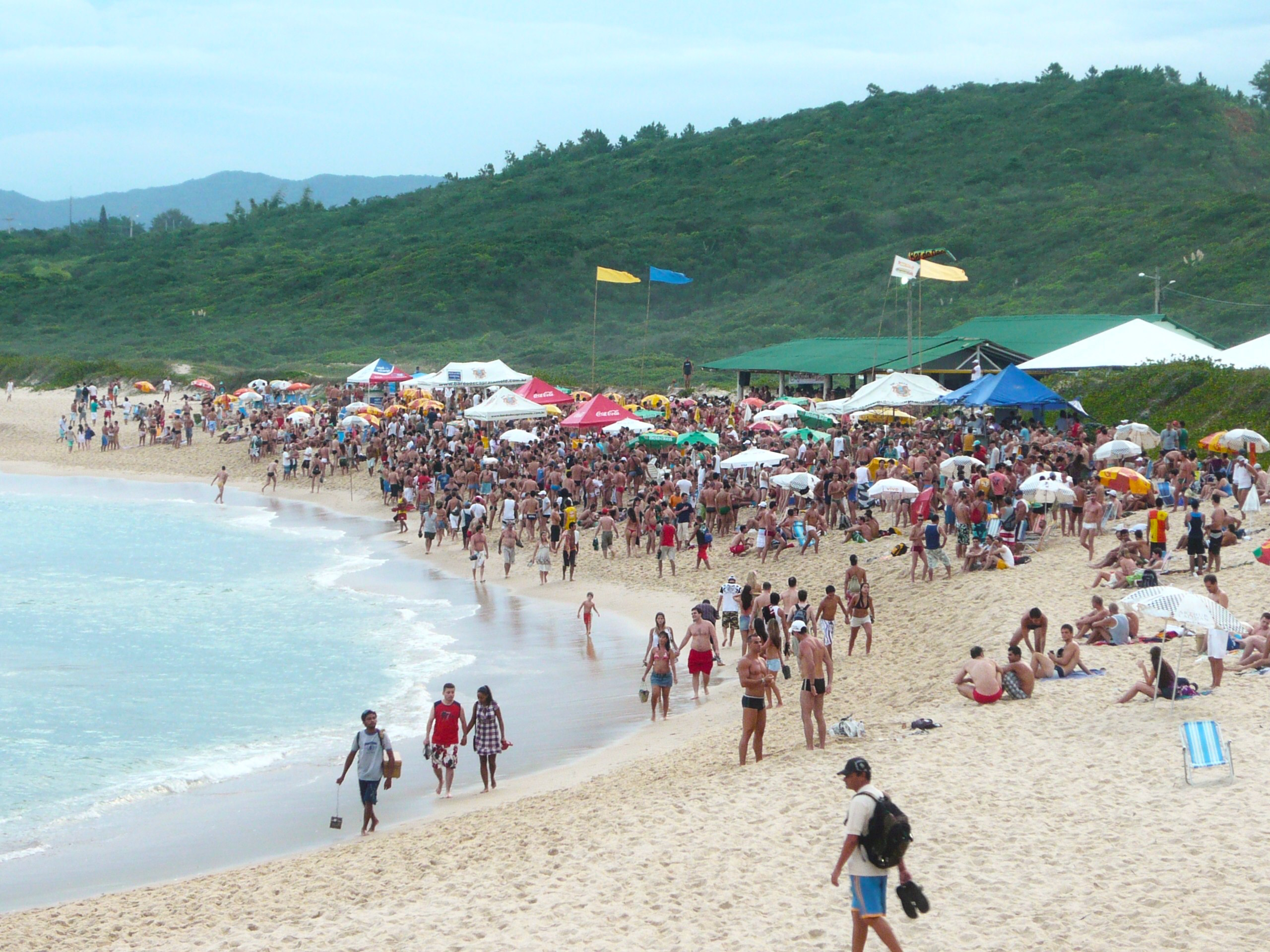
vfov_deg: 15.6
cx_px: 635
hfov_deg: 20.7
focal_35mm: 95
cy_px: 476
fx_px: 3485
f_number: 4.1
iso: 125
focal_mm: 12.3
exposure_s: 1/50
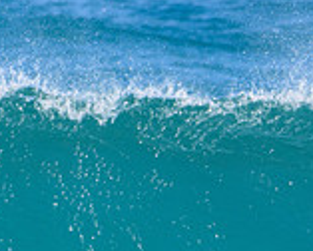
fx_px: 24097
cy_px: 383
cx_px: 231
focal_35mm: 2598
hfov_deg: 0.7
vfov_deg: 0.6
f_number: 5.6
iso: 450
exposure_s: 1/2000
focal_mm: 500
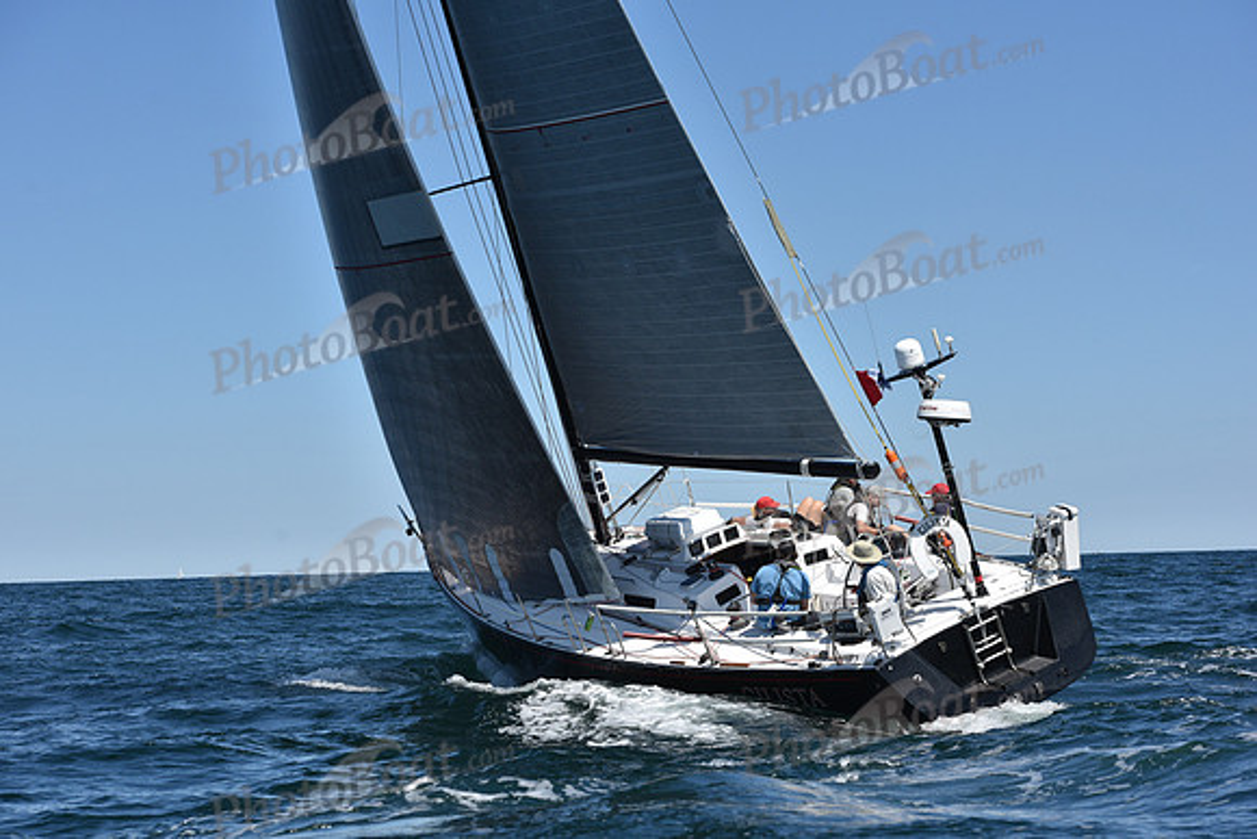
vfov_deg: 15.9
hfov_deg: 23.6
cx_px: 628
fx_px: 3003
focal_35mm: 86
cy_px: 420
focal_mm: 86
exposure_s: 1/1600
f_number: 7.1
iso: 250
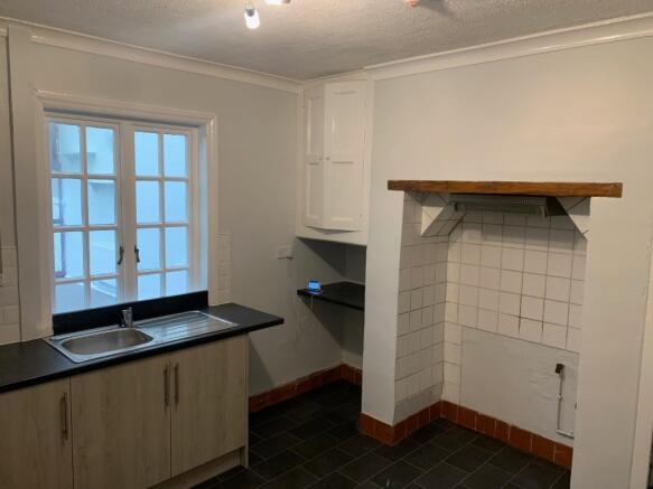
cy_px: 244
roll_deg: -1.6
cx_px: 326
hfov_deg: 67.3
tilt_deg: -5.9
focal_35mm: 26
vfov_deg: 53.0
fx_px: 490
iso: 100
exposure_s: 1/50
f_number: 1.8
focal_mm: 4.25
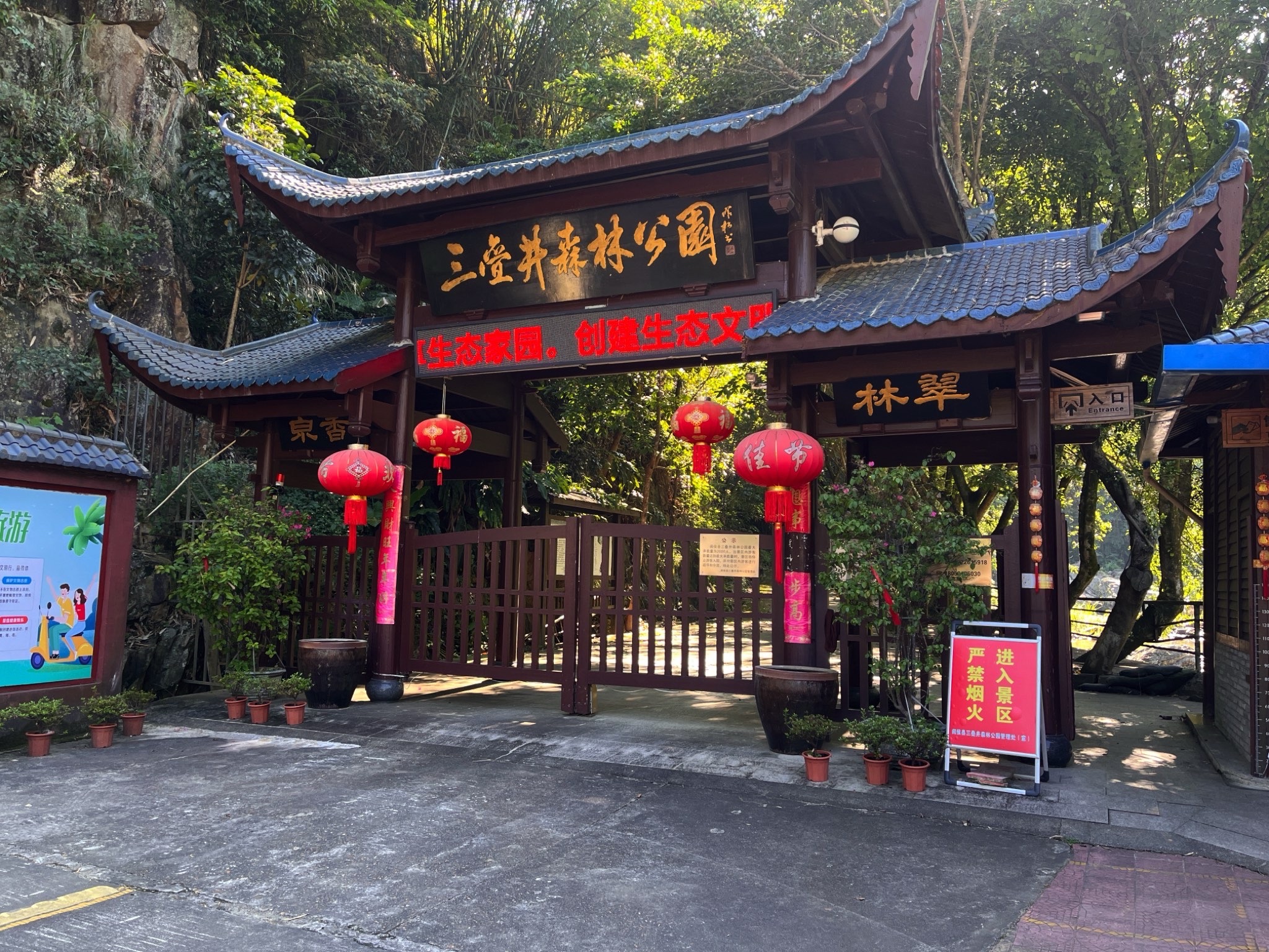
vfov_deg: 53.1
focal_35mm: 26
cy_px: 476
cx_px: 634
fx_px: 953
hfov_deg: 67.3
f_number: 1.6
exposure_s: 1/122
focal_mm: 5.1
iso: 50
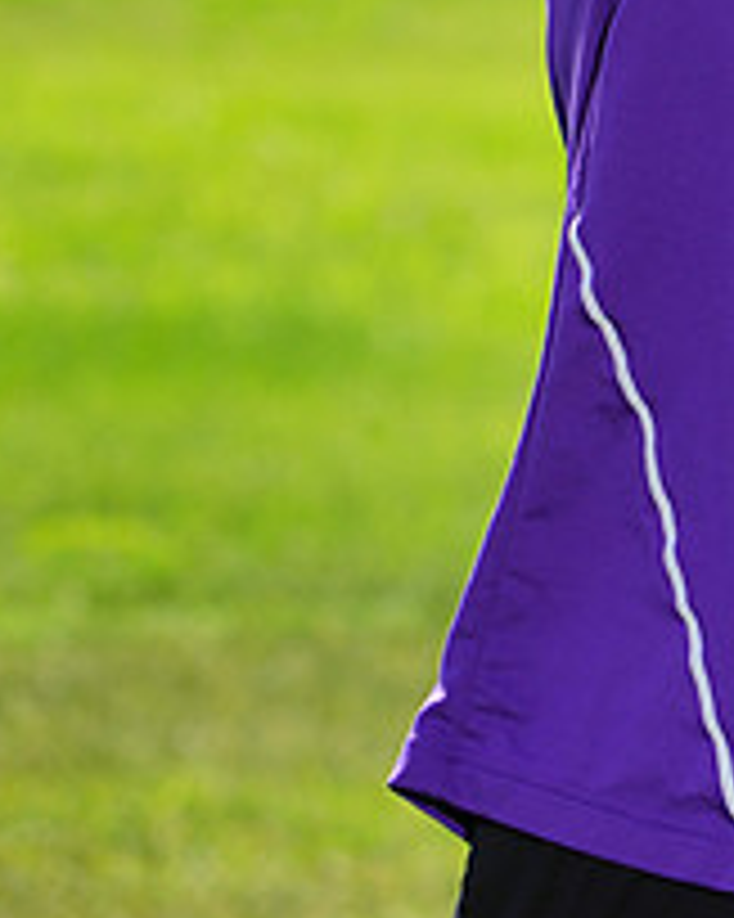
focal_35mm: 824
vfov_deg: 2.3
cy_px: -252
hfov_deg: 1.9
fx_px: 22392
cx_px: 847
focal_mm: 309
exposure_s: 1/200
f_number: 11
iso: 200
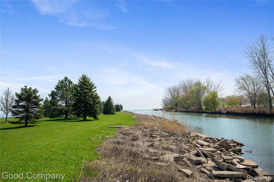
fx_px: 266
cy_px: 91
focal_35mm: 35
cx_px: 137
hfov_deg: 54.4
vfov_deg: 37.8
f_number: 5.6
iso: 50
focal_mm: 35
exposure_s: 1/320
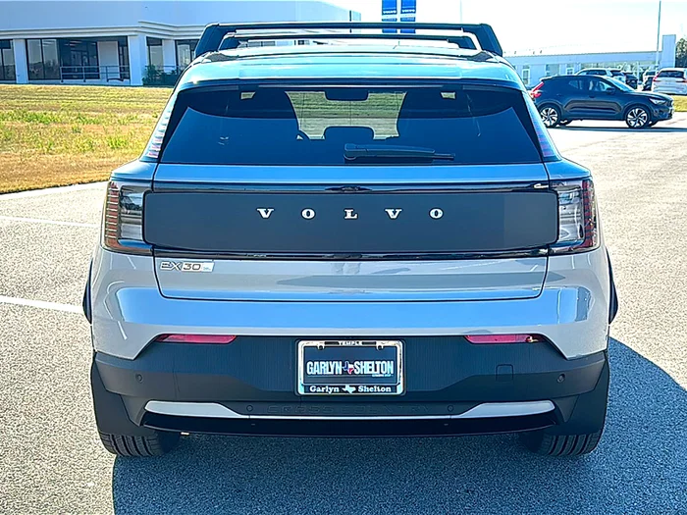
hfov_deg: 50.1
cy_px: 258
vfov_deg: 38.7
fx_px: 734
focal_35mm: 37
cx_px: 344
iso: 80
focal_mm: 6.86
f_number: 1.78
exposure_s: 1/2075
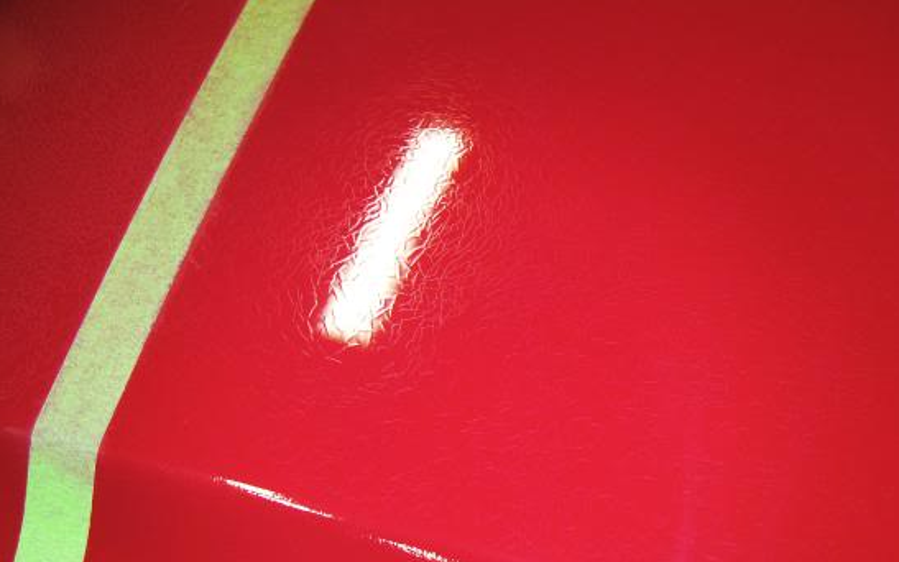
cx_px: 552
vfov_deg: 20.3
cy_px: 471
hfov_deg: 32.3
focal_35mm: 63
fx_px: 1544
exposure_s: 1/50
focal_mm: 22
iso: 200
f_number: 3.5
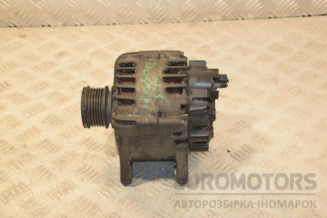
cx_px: 164
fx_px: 613
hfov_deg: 29.9
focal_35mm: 68
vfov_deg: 20.2
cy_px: 109
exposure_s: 1/200
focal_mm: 45
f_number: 5.6
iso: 800
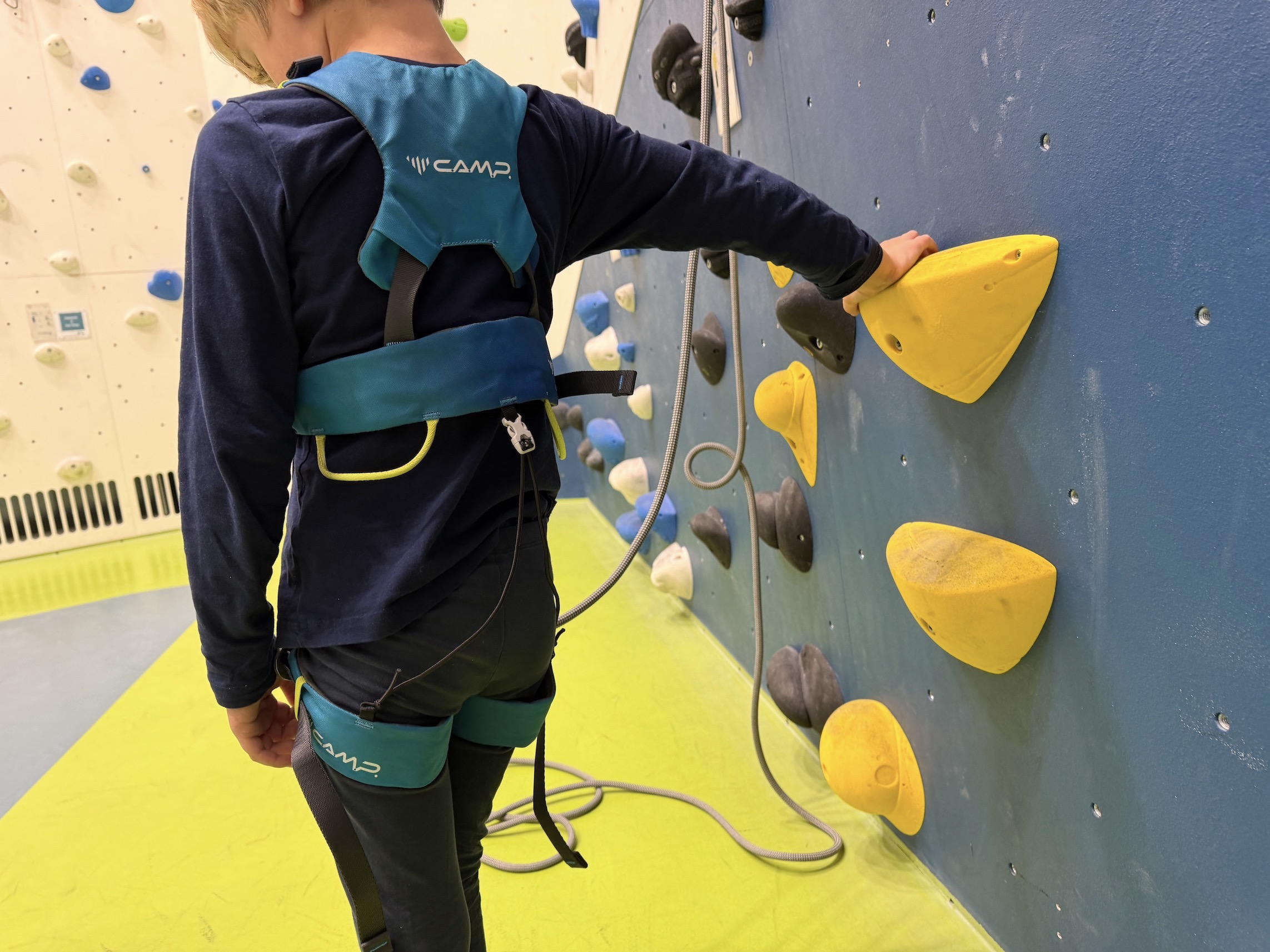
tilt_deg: -7.1
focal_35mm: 24
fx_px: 881
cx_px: 635
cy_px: 476
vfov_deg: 56.8
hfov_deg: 71.6
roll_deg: +6.2
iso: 125
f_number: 1.78
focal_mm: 6.76
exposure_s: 1/50
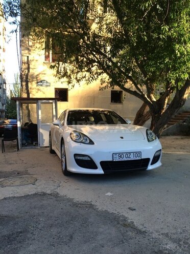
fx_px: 212
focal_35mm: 29
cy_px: 127
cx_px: 95
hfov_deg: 48.2
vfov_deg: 61.7
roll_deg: +0.8
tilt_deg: -3.7
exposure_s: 1/125
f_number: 2.2
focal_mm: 4.15
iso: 32
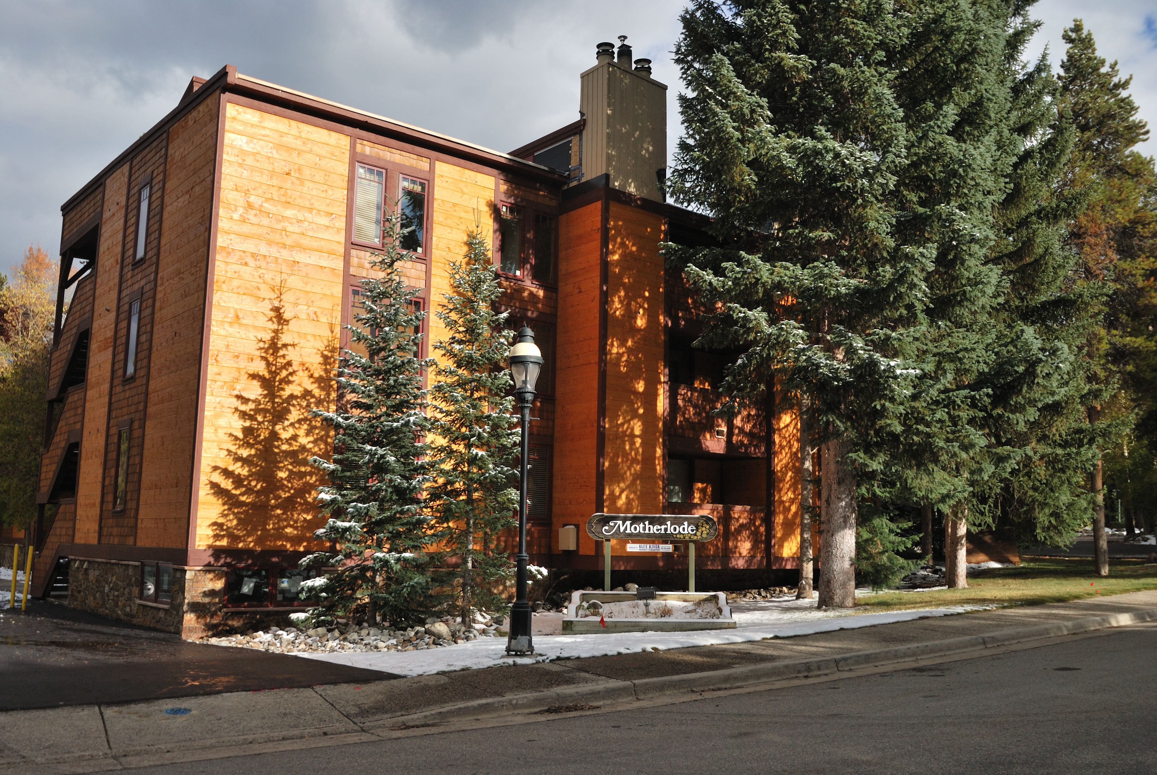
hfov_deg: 59.4
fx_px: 1014
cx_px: 578
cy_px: 388
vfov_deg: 41.8
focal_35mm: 32
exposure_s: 1/400
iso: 100
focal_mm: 21
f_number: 6.3
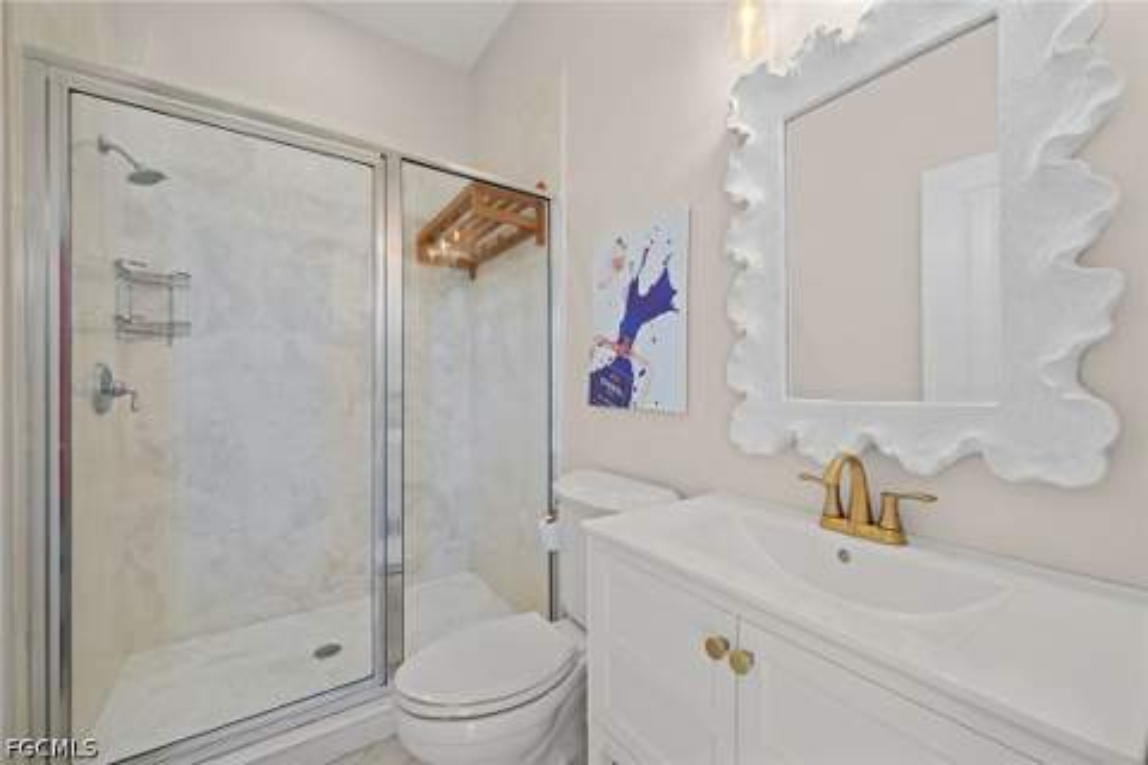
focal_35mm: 15
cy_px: 382
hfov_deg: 100.4
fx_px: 478
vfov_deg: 77.3
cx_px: 574
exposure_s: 1
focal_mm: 15
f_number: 10
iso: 160
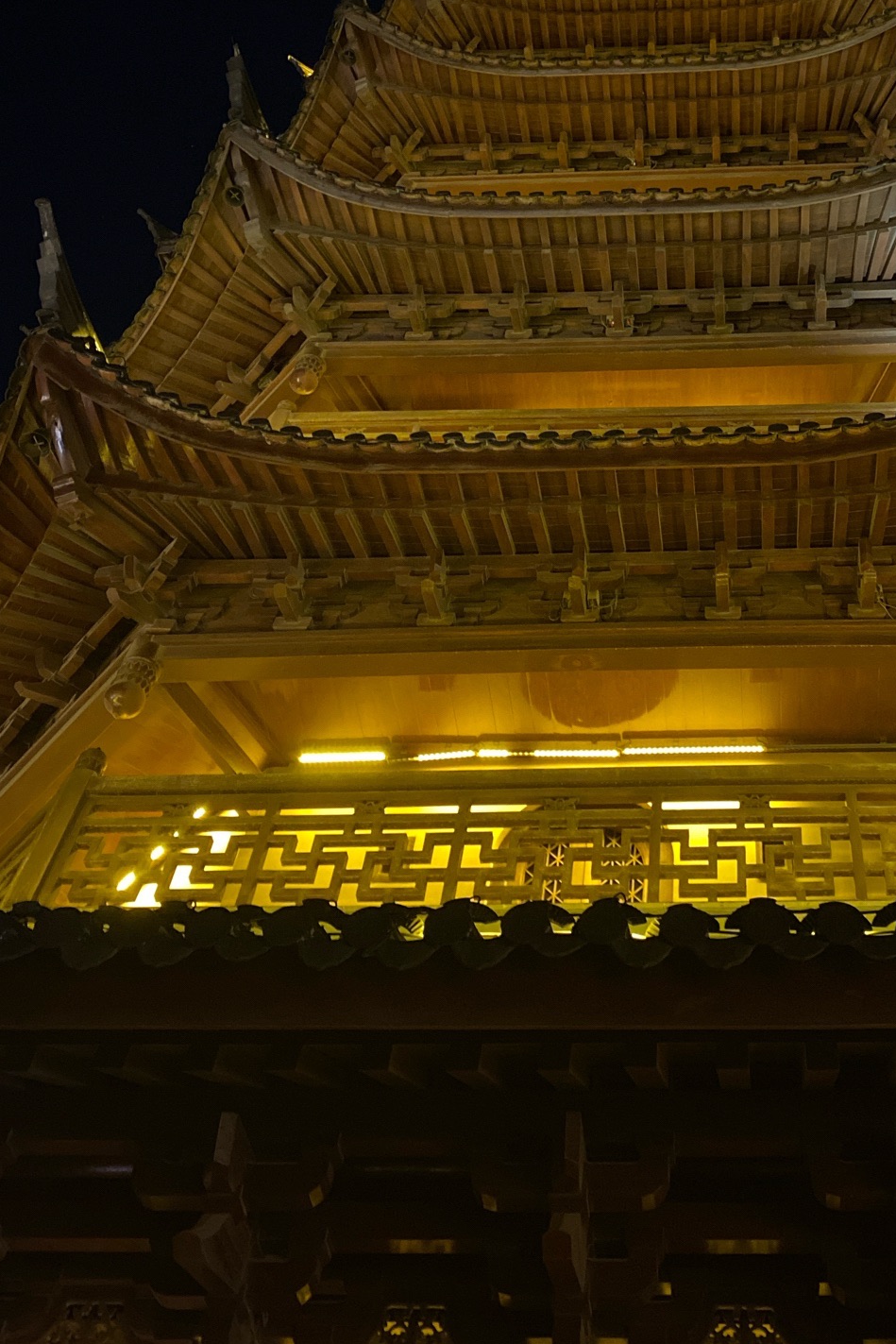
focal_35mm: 38
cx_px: 663
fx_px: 1418
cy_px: 461
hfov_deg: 34.4
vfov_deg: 49.9
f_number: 1.8
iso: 1000
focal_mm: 4.25
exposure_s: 1/20
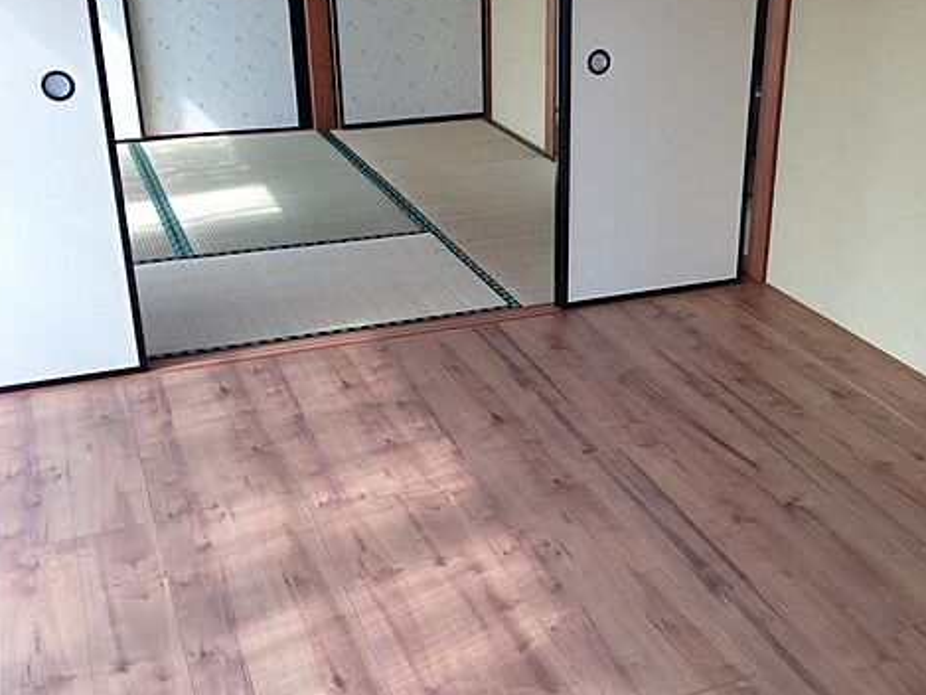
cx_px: 614
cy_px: 318
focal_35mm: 45
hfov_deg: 41.5
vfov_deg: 32.2
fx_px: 1204
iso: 80
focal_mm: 4.13
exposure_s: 1/120
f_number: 2.4
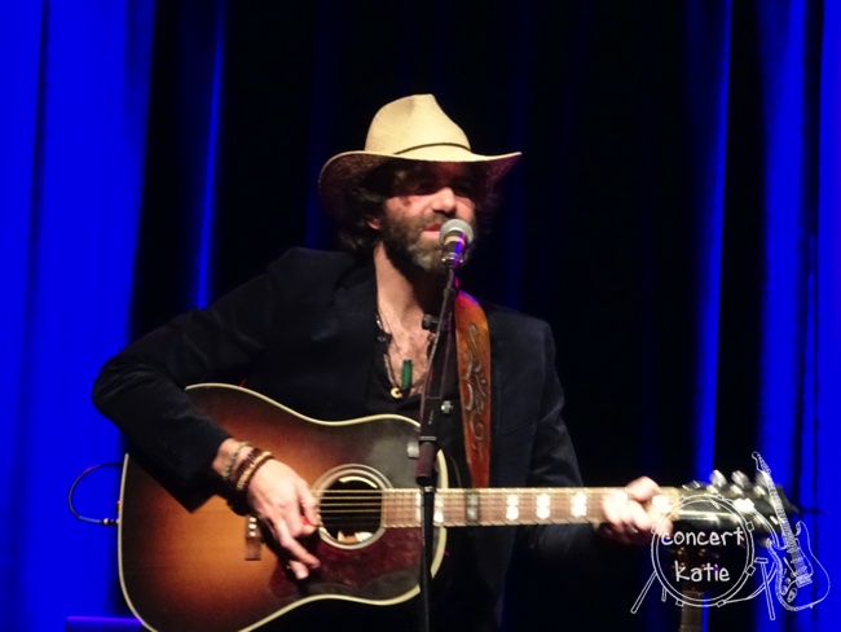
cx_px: 420
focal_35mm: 135
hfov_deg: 14.6
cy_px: 316
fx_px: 3281
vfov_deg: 11.0
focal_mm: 23.11
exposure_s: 1/20
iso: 2000
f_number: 5.6
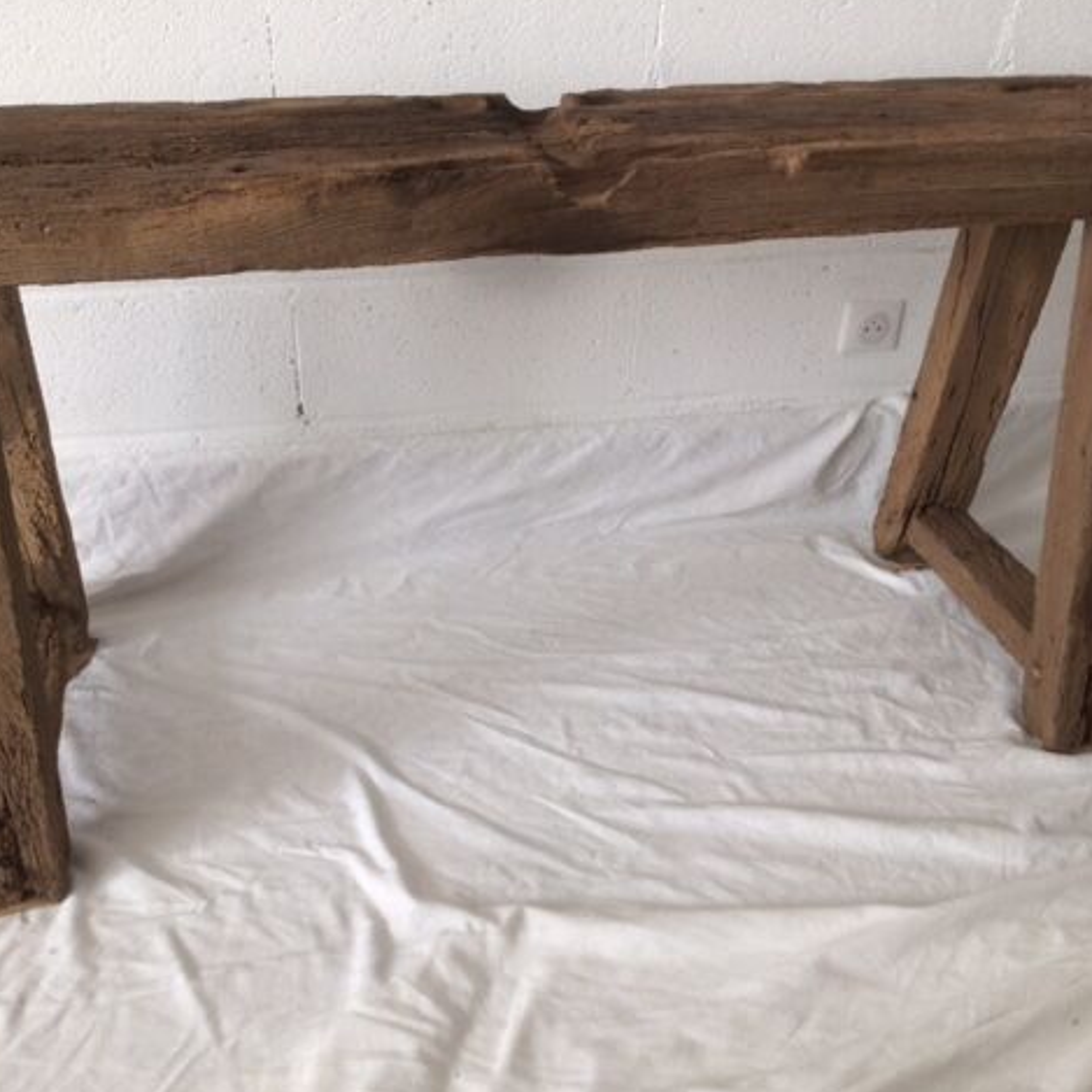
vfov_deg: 47.2
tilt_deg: -32.1
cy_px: 545
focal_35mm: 35
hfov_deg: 47.2
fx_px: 1249
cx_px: 505
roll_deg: -2.0
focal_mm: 4.15
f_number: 2.2
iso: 50
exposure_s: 1/100
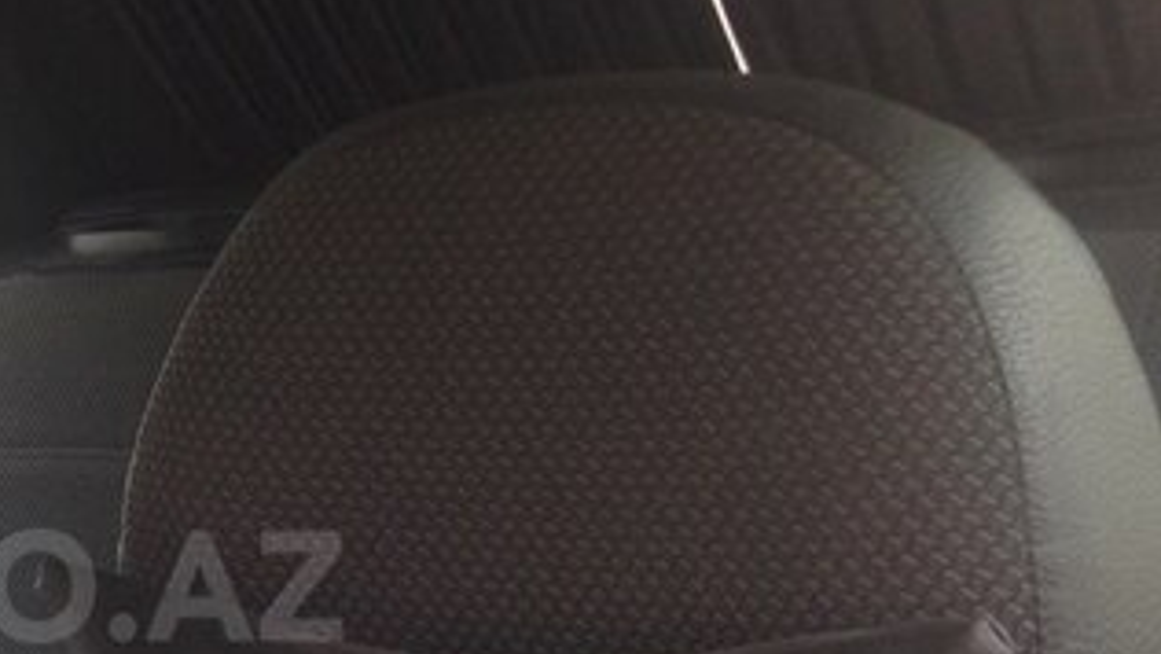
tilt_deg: -16.1
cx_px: -33
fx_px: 2310
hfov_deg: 26.5
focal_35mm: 75
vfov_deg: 15.9
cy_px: 586
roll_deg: +14.2
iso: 64
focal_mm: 4.12
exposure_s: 1/120
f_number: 2.4
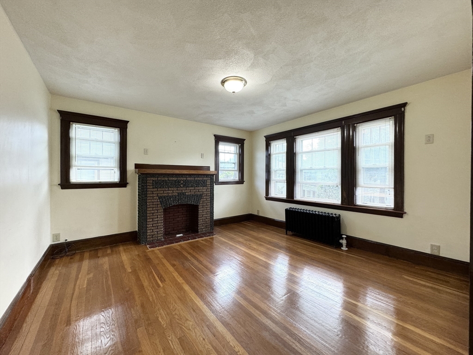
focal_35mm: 14
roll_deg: +0.1
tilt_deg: -0.4
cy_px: 178
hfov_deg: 102.1
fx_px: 191
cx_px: 236
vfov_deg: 85.7
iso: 200
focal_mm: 2.22
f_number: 2.2
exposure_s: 1/120
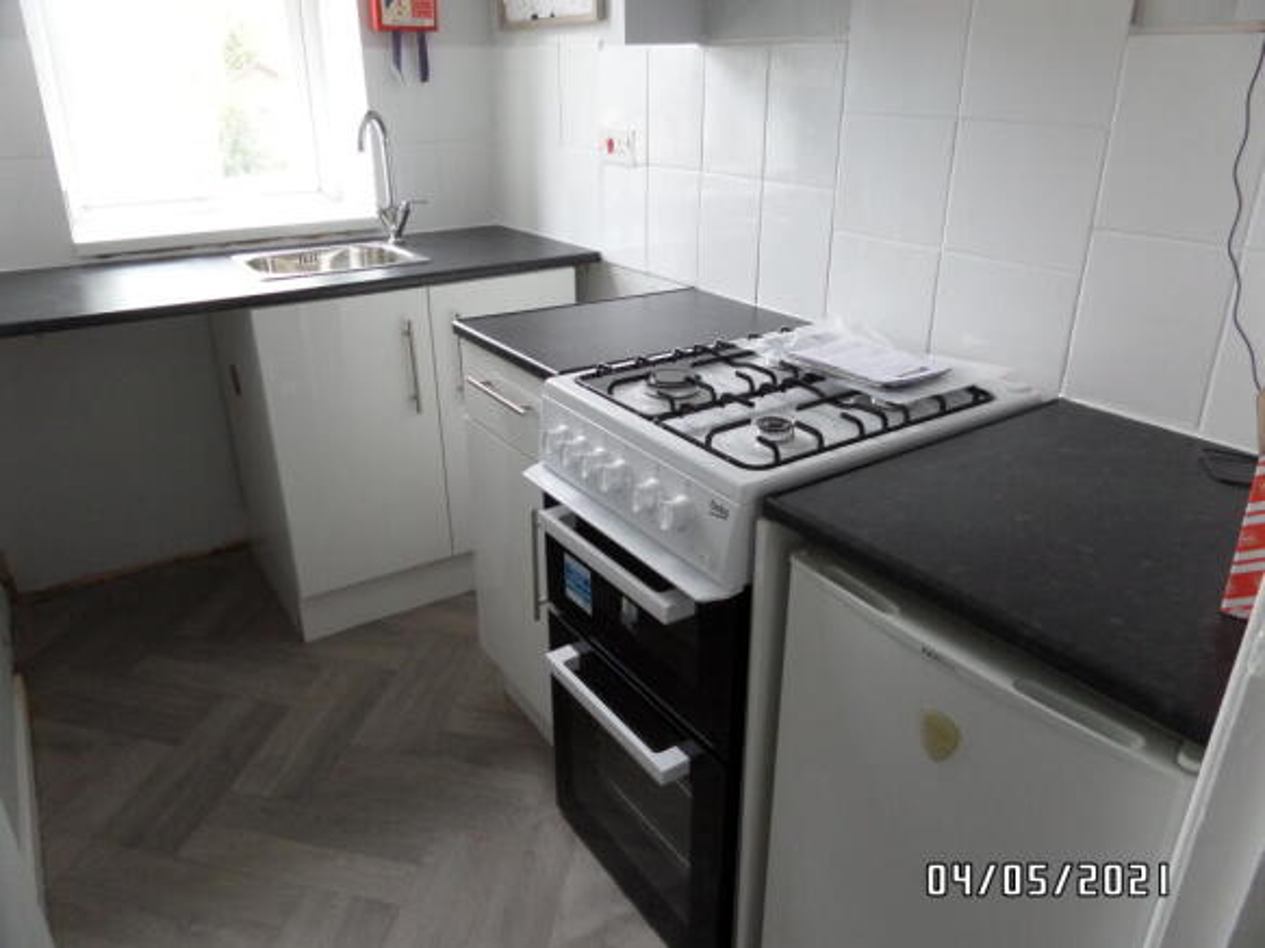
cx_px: 632
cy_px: 474
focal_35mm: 24
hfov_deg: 71.6
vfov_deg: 56.8
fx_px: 877
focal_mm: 4
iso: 160
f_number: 3.2
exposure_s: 1/30
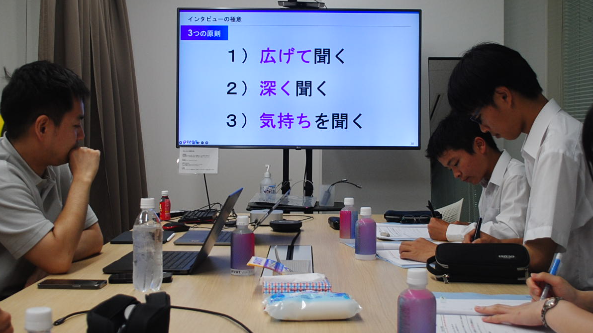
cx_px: 294
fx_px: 723
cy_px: 132
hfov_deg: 44.6
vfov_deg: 25.9
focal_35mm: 46
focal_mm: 18
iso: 250
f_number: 3.5
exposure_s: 1/60
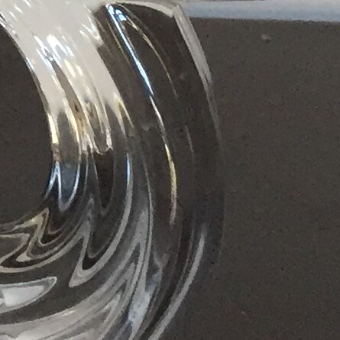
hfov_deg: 8.7
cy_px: -334
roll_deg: -2.8
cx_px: -403
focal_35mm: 188
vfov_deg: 8.8
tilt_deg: -15.6
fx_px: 2089
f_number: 2.2
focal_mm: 4.15
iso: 125
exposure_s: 1/33
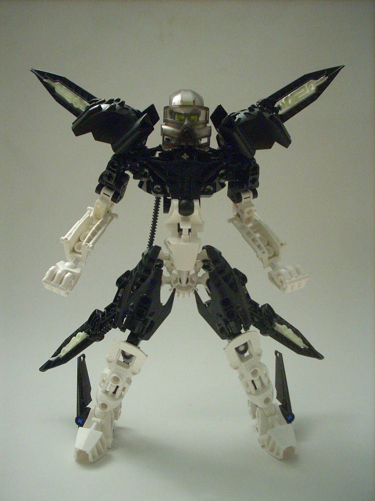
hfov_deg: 38.7
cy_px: 250
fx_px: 534
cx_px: 188
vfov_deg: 50.1
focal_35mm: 37
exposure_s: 1/4
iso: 400
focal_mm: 6.2
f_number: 2.8
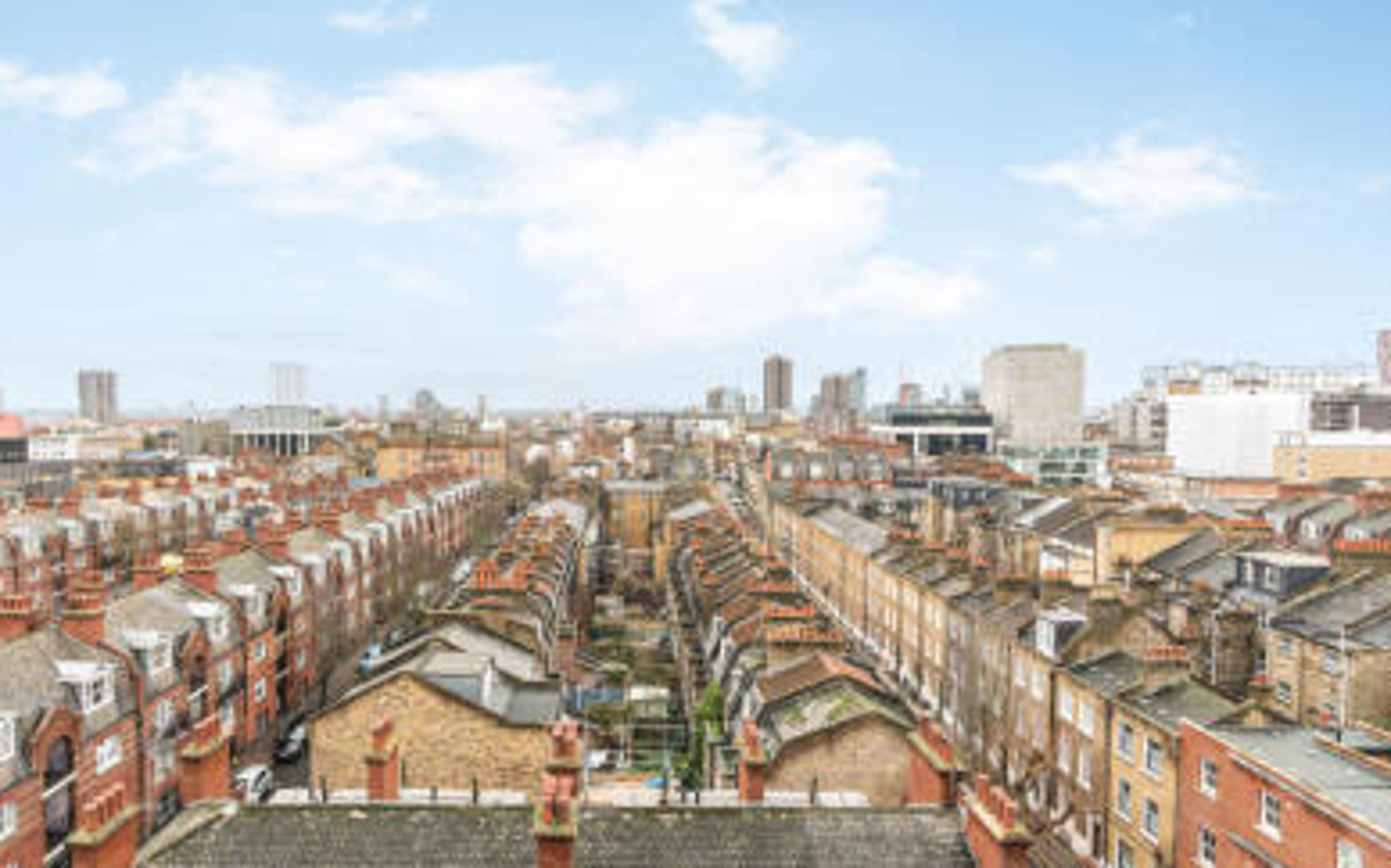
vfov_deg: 58.5
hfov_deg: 84.3
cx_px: 577
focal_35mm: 20
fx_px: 758
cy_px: 561
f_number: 7.1
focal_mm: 16
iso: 1000
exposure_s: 1/100
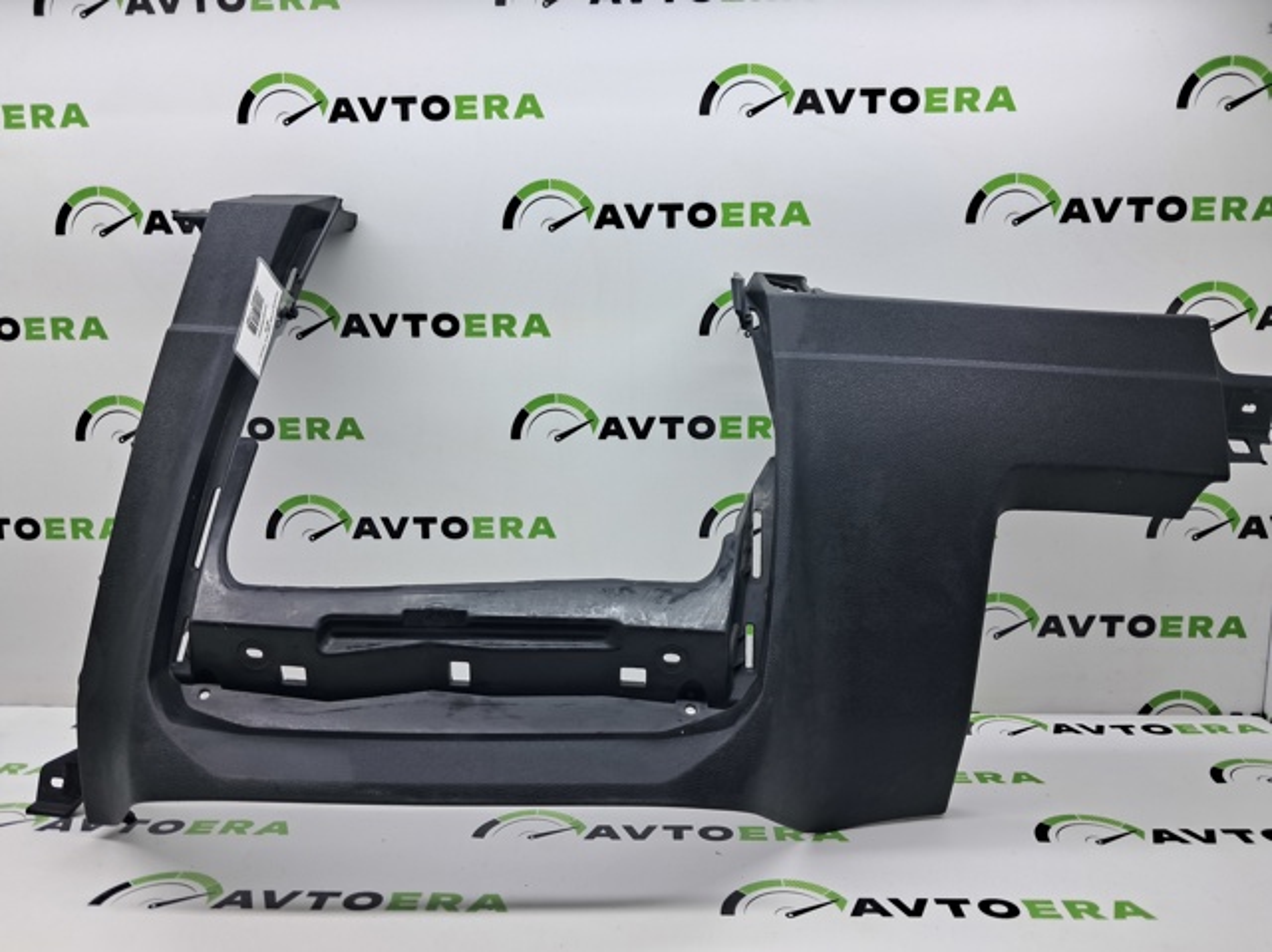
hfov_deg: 65.4
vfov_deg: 51.3
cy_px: 476
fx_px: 991
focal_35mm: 27
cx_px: 636
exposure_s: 1/100
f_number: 1.8
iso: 50
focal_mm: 4
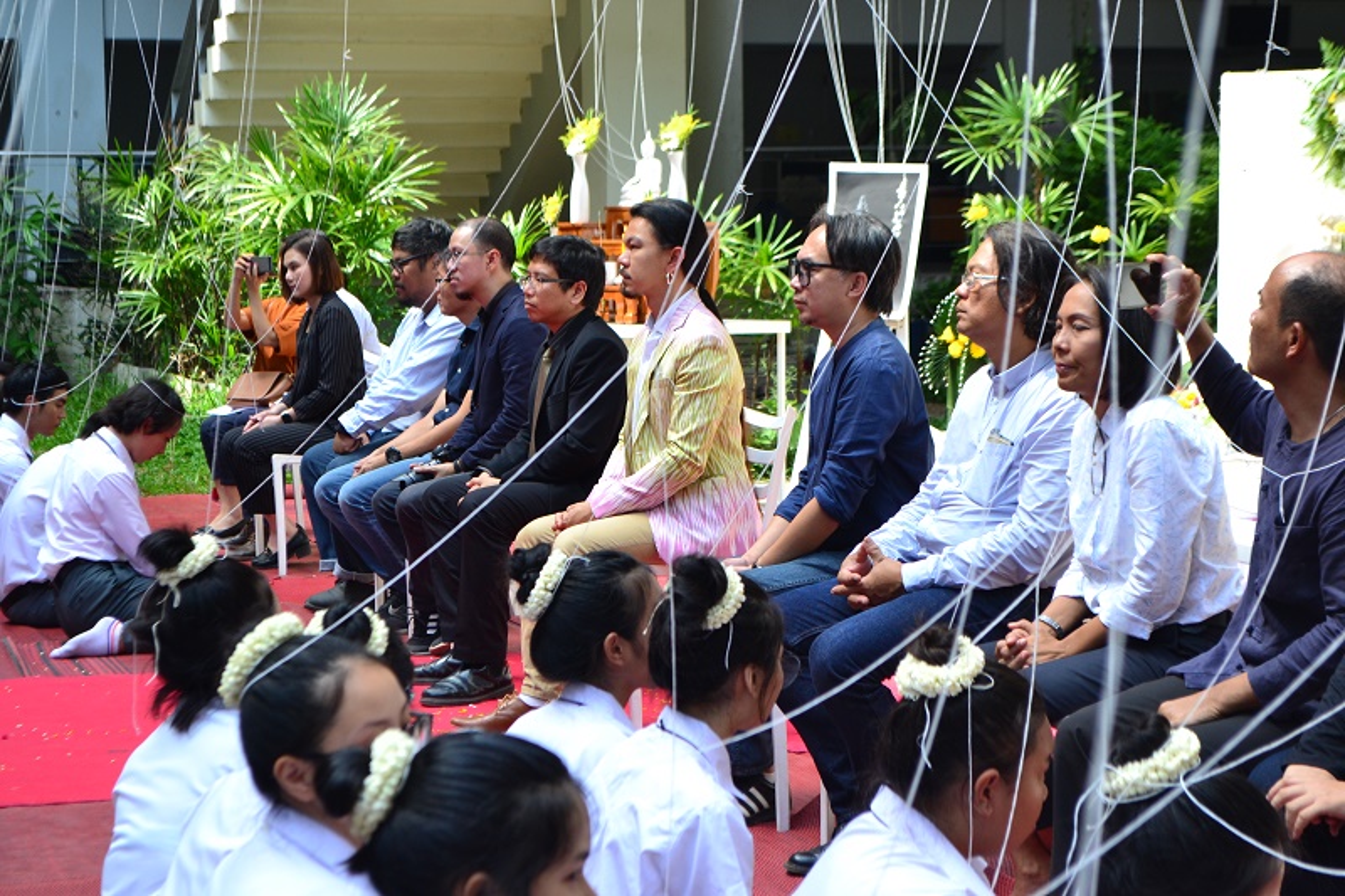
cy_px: 448
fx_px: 3081
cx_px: 672
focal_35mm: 82
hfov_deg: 24.6
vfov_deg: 16.5
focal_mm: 55
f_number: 7.1
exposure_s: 1/200
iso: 400
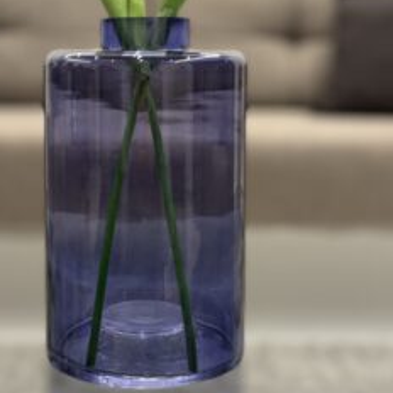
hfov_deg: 23.6
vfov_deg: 23.6
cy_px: 139
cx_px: 159
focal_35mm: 73
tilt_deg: -6.2
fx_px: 938
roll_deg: -0.6
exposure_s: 1/50
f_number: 1.78
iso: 125
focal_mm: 6.76
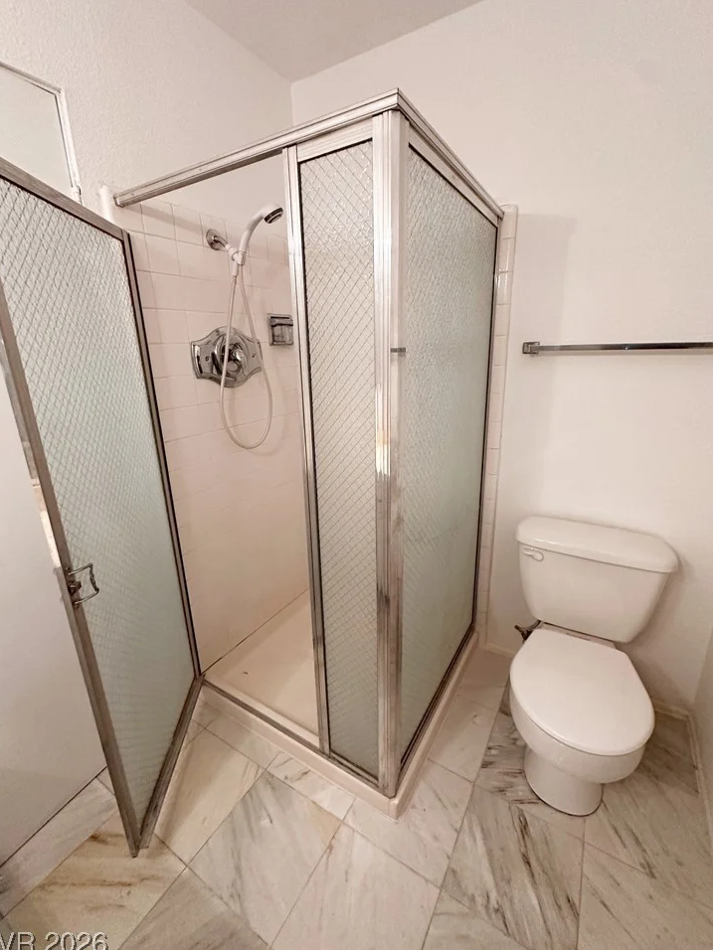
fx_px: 412
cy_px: 463
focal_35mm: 15
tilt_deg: -15.7
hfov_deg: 81.7
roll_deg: +0.5
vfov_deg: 98.2
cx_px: 355
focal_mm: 2.22
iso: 400
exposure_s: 1/60
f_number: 2.2
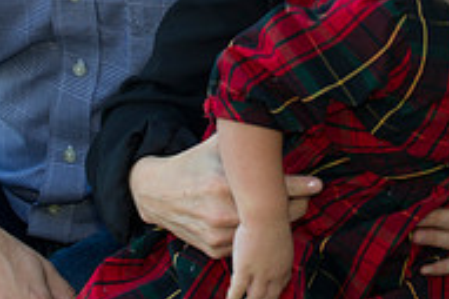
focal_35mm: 310
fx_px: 3863
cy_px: -151
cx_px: 261
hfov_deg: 6.7
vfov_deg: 4.4
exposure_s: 1/125
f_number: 5
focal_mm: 102
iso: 250
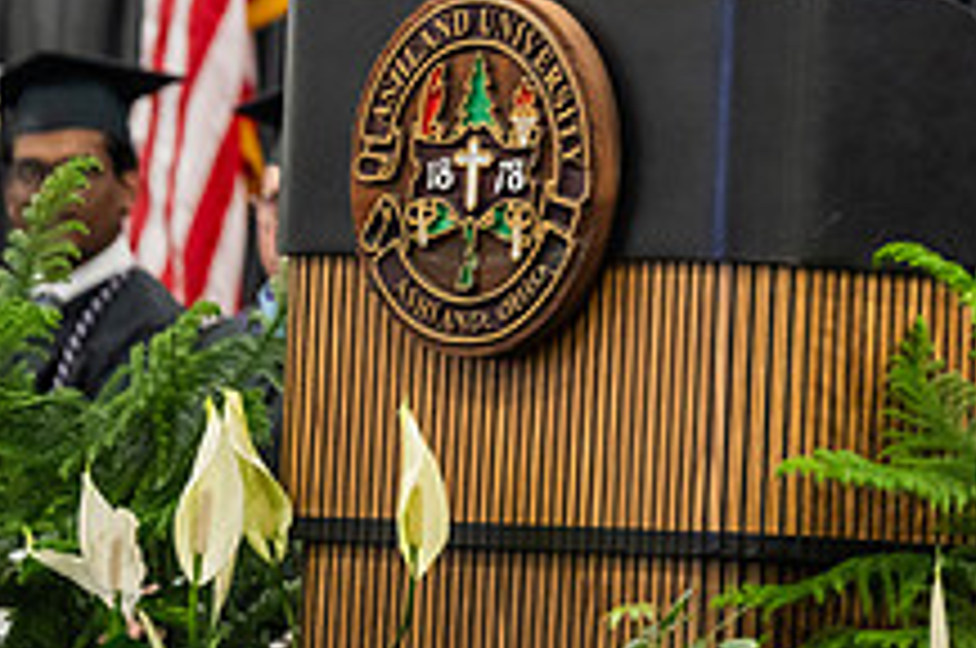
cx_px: 900
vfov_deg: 3.1
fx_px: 11965
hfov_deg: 4.7
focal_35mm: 442
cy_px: -160
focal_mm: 165
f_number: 2.8
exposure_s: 1/200
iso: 2500
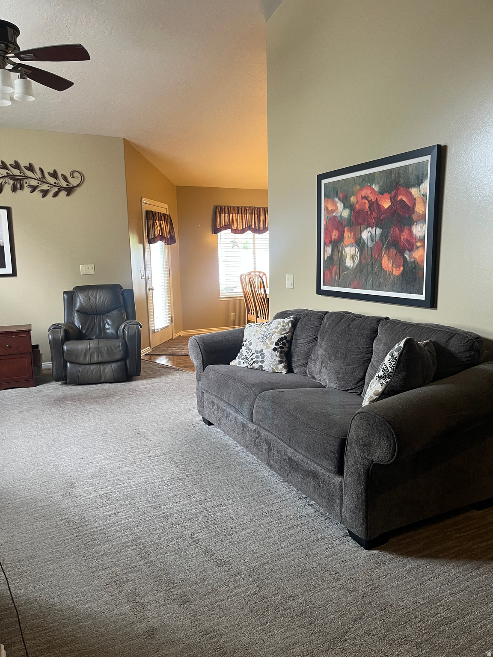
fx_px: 494
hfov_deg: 53.1
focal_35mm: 26
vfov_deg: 67.3
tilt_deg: -9.5
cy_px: 328
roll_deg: +0.8
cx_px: 246
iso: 125
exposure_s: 1/60
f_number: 1.6
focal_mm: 5.1
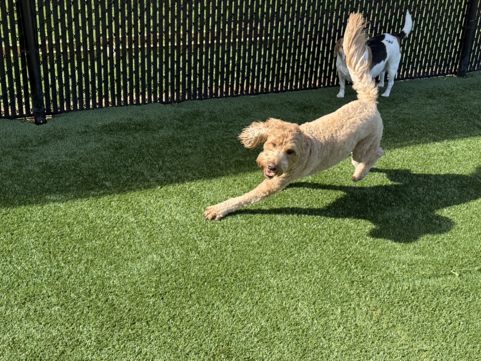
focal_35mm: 48
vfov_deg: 30.3
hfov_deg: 39.7
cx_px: 240
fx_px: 667
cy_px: 180
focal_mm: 6.76
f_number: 1.78
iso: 100
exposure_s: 1/1116
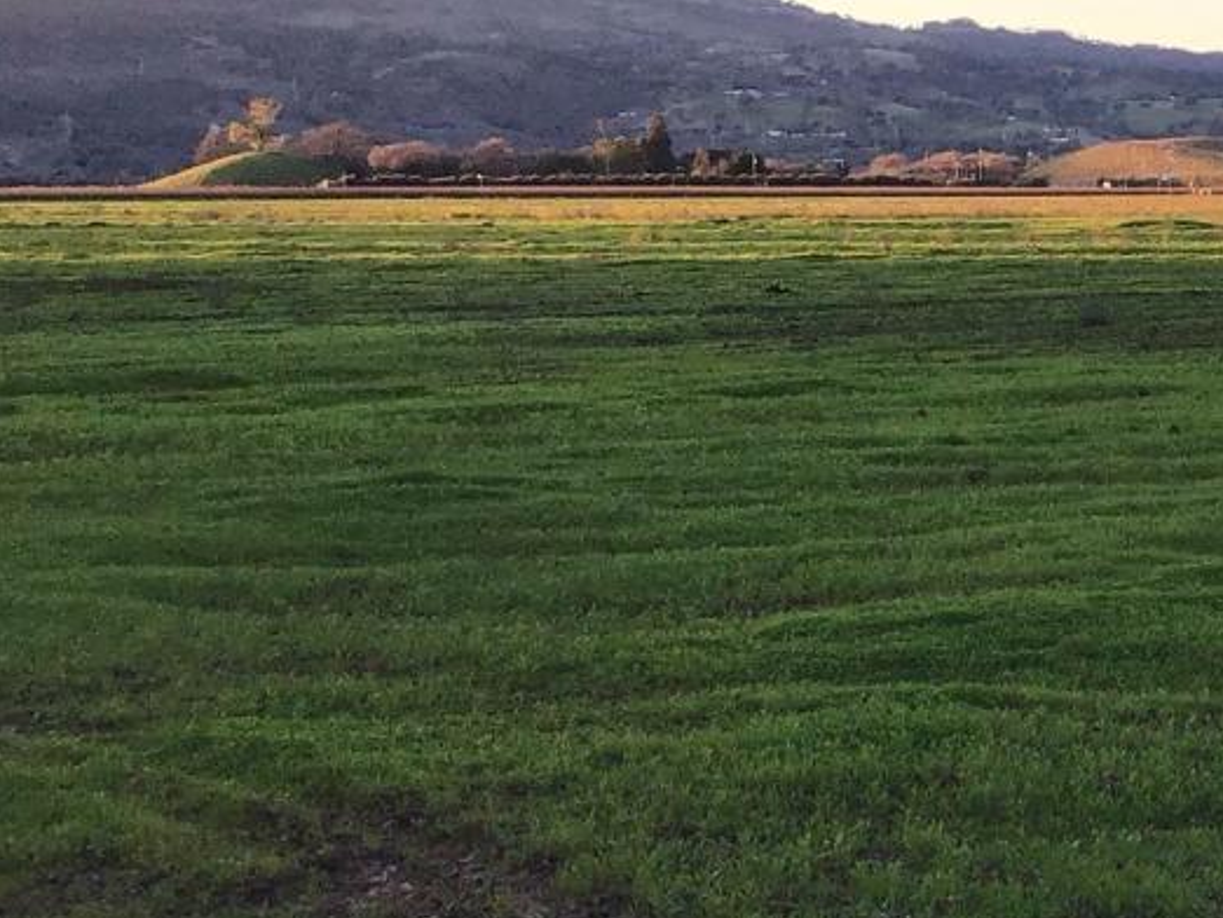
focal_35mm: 89
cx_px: 1525
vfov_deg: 16.6
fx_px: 3146
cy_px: 528
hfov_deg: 20.4
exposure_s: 1/181
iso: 25
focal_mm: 3.3
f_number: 2.4
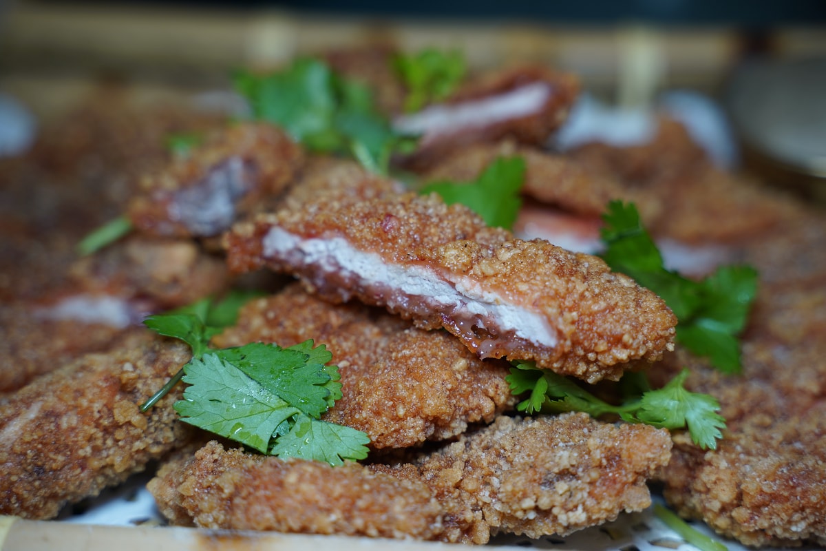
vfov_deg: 18.2
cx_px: 413
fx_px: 1721
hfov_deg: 27.0
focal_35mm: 75
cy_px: 276
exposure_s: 1/80
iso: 200
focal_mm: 75
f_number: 4
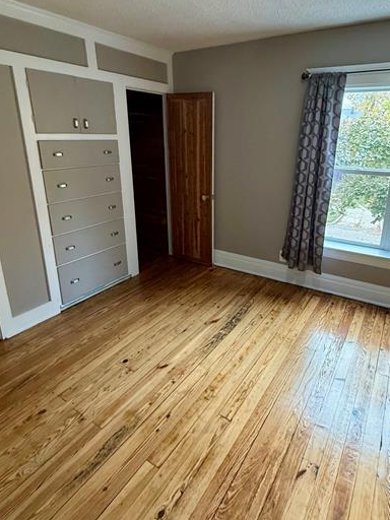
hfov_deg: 62.9
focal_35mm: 21
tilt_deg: -15.8
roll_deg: -1.8
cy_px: 230
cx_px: 234
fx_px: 315
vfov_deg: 78.7
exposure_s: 1/120
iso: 400
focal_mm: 2.22
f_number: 2.2
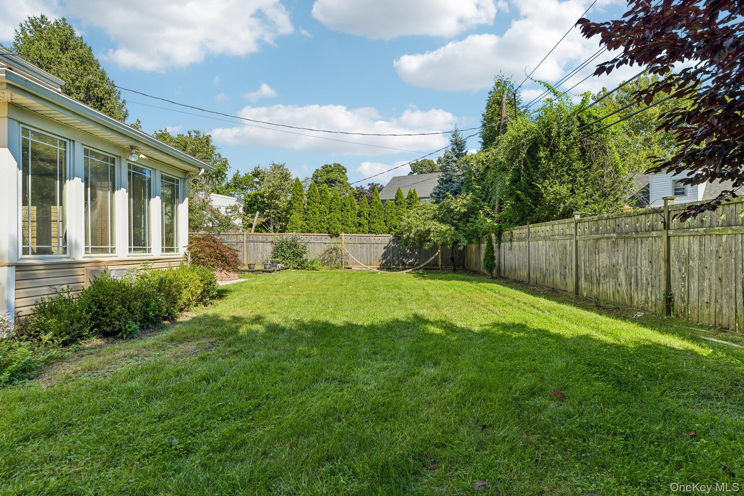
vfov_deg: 70.4
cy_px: 248
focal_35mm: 17
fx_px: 351
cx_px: 372
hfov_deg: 93.3
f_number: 9
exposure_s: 1/250
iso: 250
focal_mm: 17
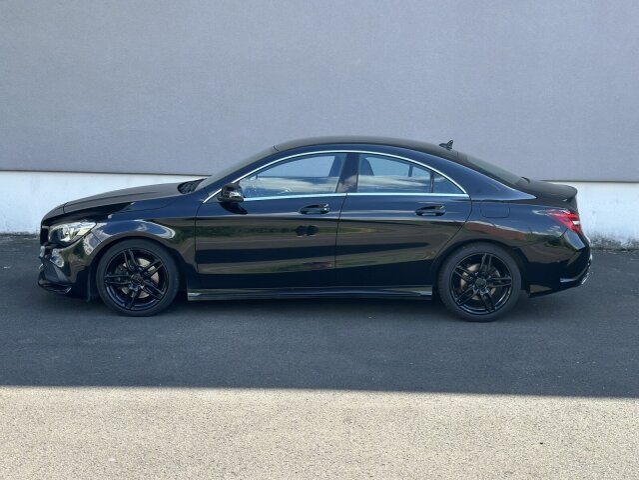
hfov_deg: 39.7
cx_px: 320
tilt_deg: -8.0
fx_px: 886
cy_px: 240
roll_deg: -2.0
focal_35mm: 48
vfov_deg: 30.3
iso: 80
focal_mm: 6.86
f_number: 1.78
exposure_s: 1/1212
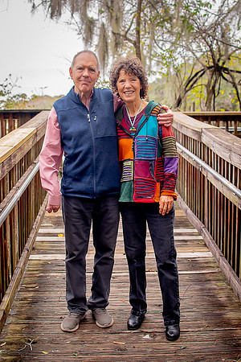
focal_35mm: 52
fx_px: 522
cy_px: 181
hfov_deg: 26.0
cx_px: 120
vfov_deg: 38.2
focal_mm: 35
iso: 200
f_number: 3.5
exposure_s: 1/250
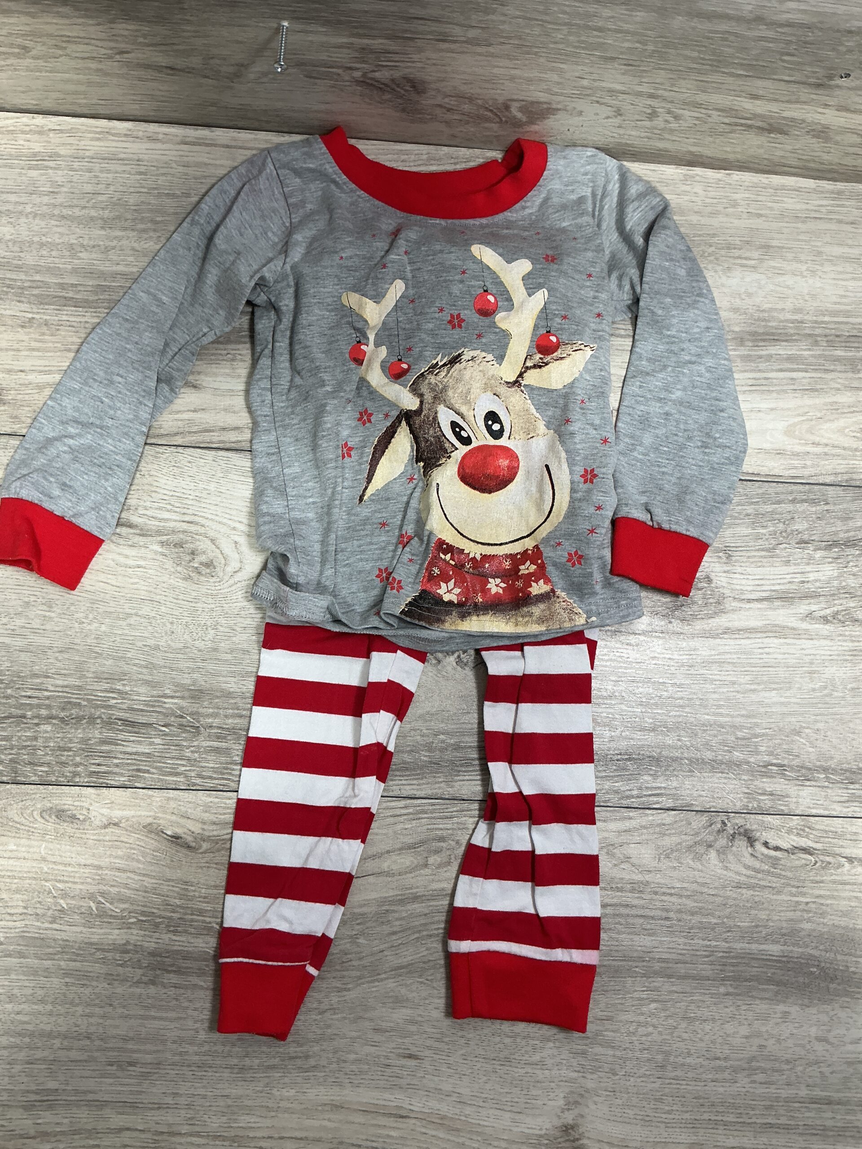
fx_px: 963
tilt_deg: -83.1
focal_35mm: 29
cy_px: 574
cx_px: 431
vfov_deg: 61.7
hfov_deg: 48.2
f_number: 1.8
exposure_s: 1/50
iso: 50
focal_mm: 3
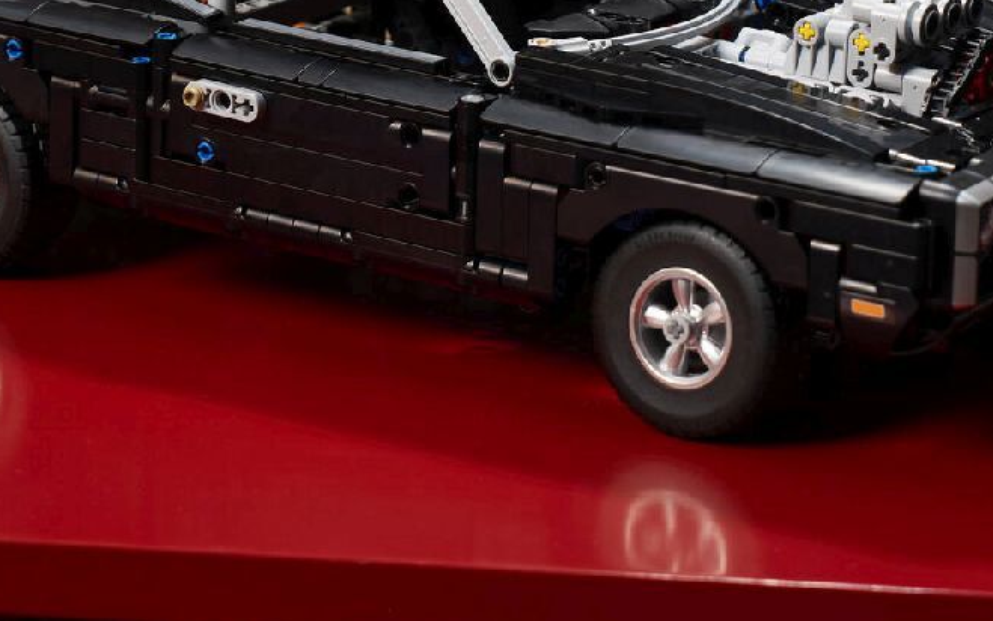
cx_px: 425
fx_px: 4980
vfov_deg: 7.1
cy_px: -33
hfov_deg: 11.4
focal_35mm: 184
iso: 100
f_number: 4.5
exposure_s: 1/20
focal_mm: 62
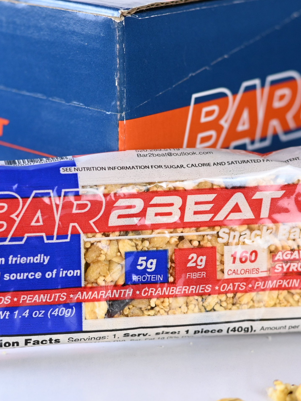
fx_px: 1310
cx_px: 146
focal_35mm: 113
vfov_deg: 17.4
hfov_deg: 13.1
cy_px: 236
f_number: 3.5
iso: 500
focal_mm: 50
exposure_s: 1/125
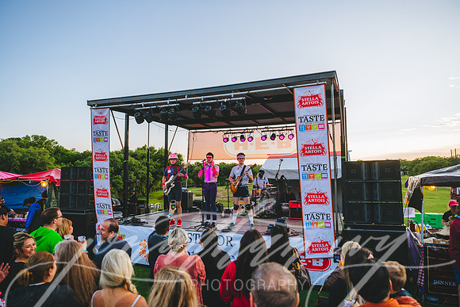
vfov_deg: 53.2
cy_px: 154
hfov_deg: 73.7
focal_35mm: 24
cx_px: 230
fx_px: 307
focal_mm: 24
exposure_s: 1/160
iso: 64
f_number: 3.5
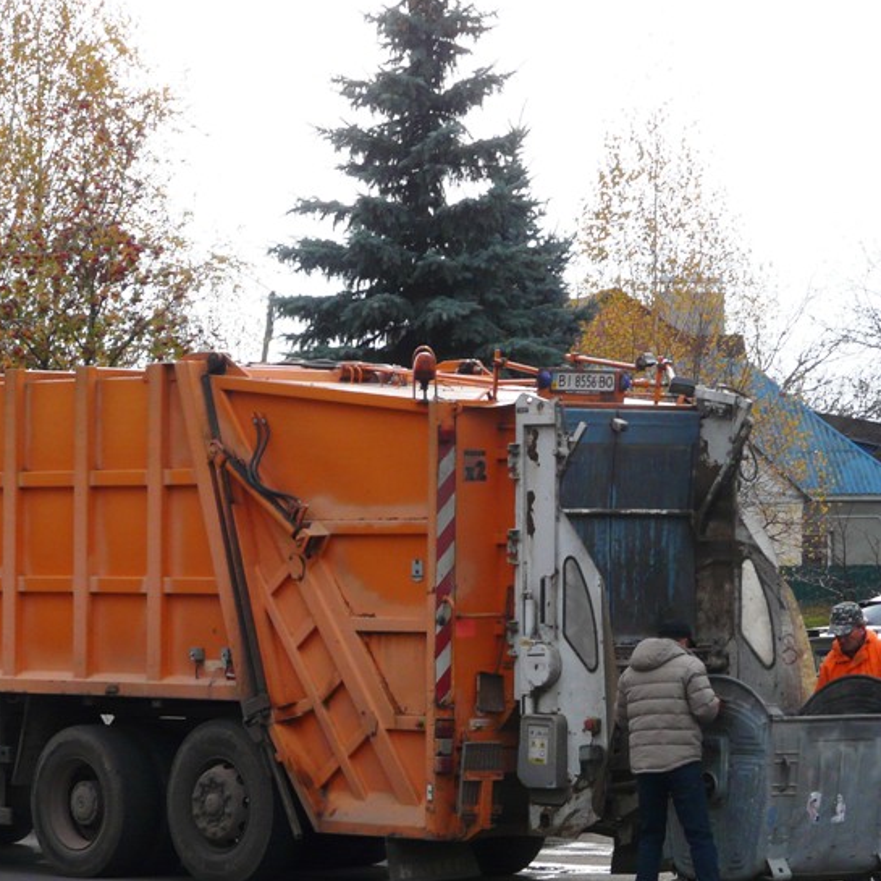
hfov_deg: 9.7
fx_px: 5212
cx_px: 286
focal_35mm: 181
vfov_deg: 9.7
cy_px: 574
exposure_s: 1/640
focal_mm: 18
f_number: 3.6
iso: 100
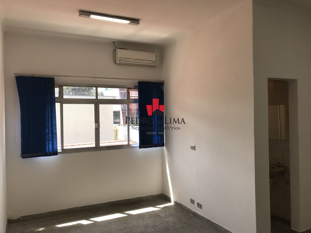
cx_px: 156
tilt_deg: +1.4
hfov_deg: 63.4
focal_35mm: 28
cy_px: 116
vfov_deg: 49.7
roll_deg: +1.5
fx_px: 252
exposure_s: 1/211
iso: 20
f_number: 1.8
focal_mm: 3.99
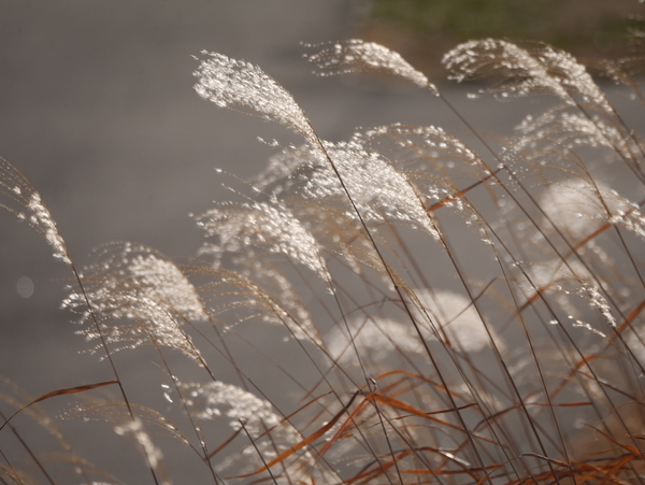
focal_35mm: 600
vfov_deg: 2.5
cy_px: 242
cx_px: 322
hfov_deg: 3.3
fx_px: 11189
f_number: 7.1
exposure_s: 1/1000
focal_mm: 300
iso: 200
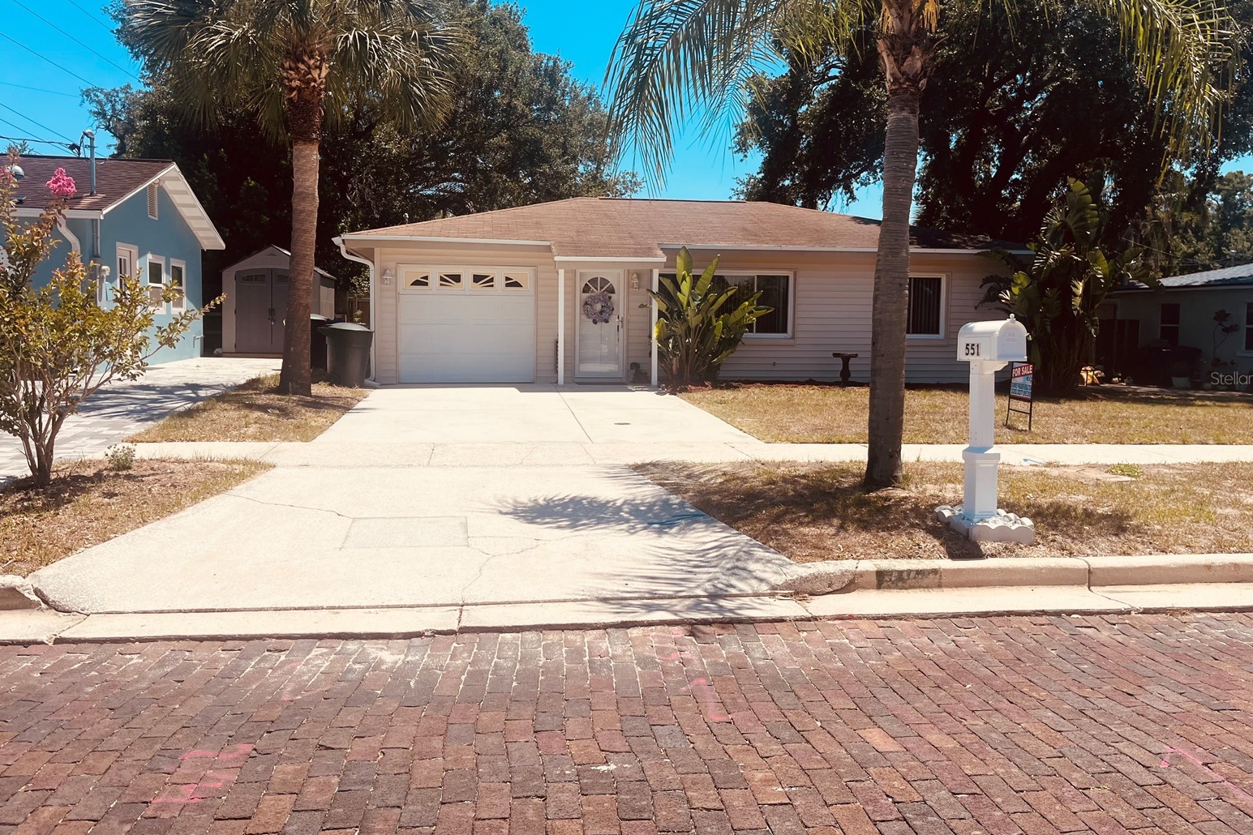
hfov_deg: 65.5
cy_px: 378
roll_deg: -0.8
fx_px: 974
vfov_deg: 46.3
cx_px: 638
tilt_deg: -6.7
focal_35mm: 28
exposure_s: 1/4651
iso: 50
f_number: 1.6
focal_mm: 5.1
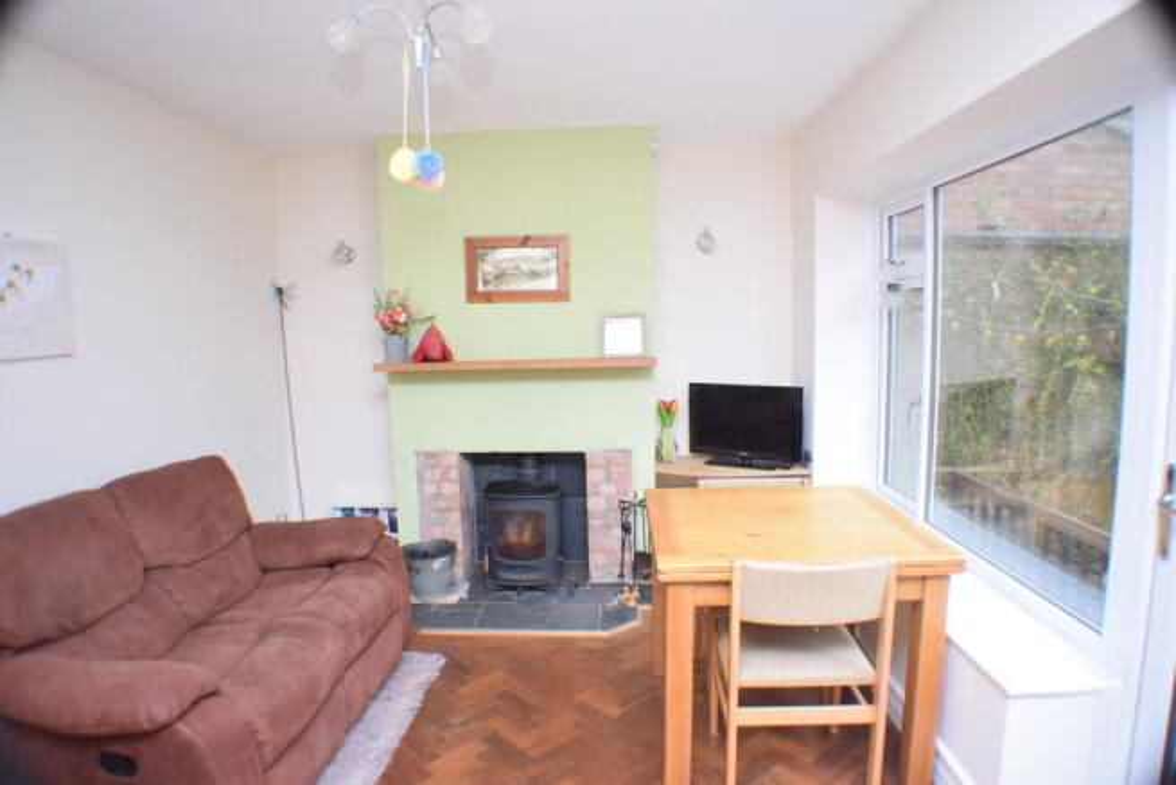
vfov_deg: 48.0
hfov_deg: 67.4
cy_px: 392
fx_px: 882
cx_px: 588
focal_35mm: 27
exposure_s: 1/60
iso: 800
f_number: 4
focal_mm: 18
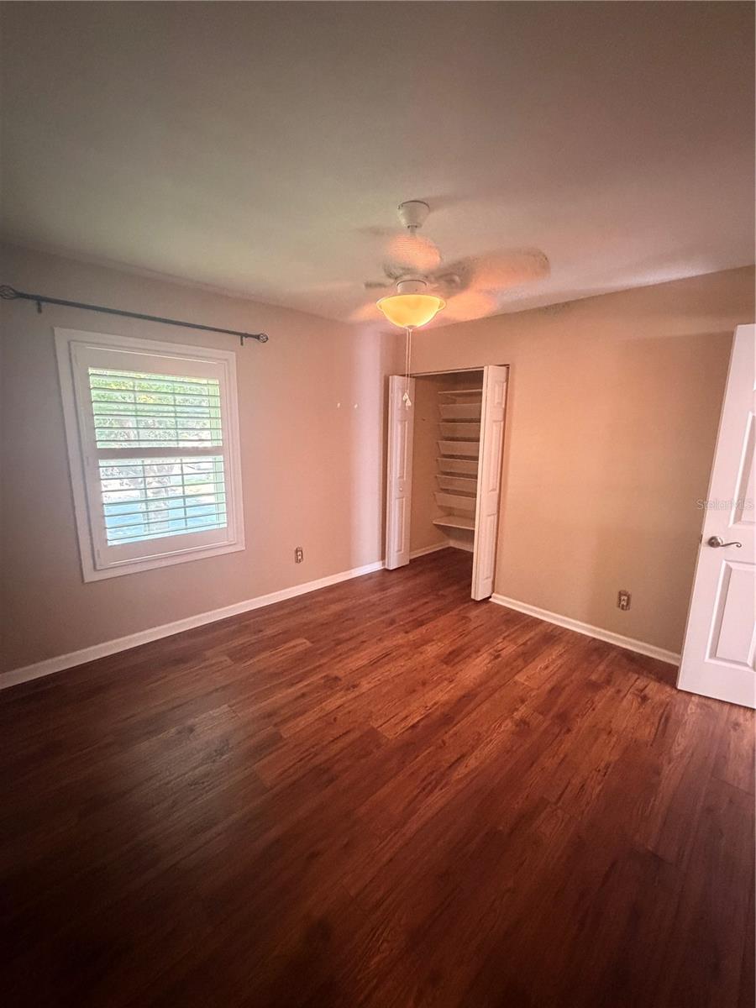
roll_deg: -2.2
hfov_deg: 85.7
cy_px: 504
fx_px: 408
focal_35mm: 14
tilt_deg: -10.3
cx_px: 378
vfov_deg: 102.1
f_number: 2.2
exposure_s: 1/40
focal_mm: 2.22
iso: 1000
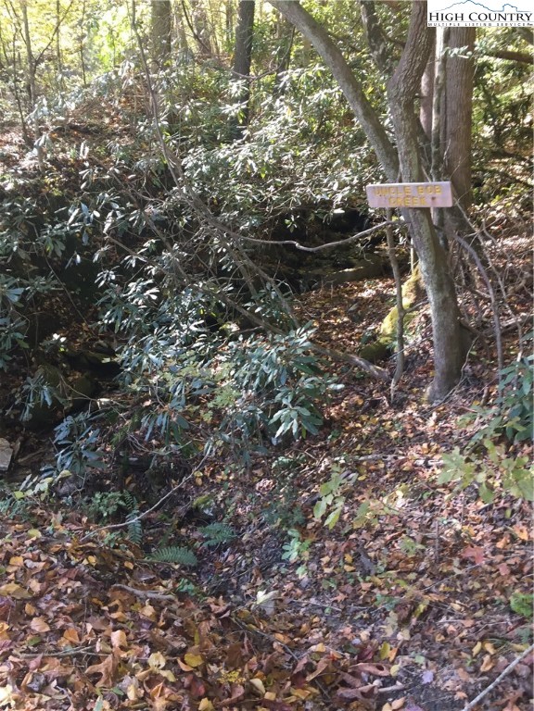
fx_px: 596
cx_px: 267
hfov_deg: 48.2
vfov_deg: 61.7
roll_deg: +1.8
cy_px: 356
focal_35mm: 29
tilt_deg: -17.5
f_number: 2.2
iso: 40
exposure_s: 1/40
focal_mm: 4.15
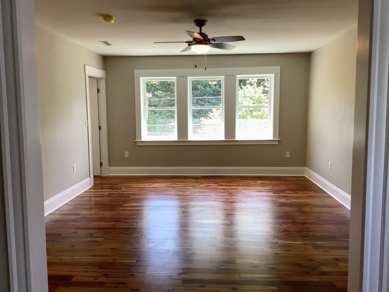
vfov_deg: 45.4
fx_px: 348
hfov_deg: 58.4
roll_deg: -0.3
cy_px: 146
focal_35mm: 31
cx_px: 194
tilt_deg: -7.0
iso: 80
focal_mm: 3.3
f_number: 2.4
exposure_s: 1/120
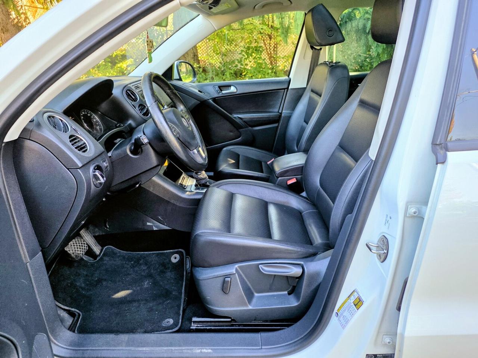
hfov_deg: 73.9
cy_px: 179
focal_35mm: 23
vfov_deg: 58.9
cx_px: 239
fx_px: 318
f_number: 1.7
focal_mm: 6.25
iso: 160
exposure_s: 1/180
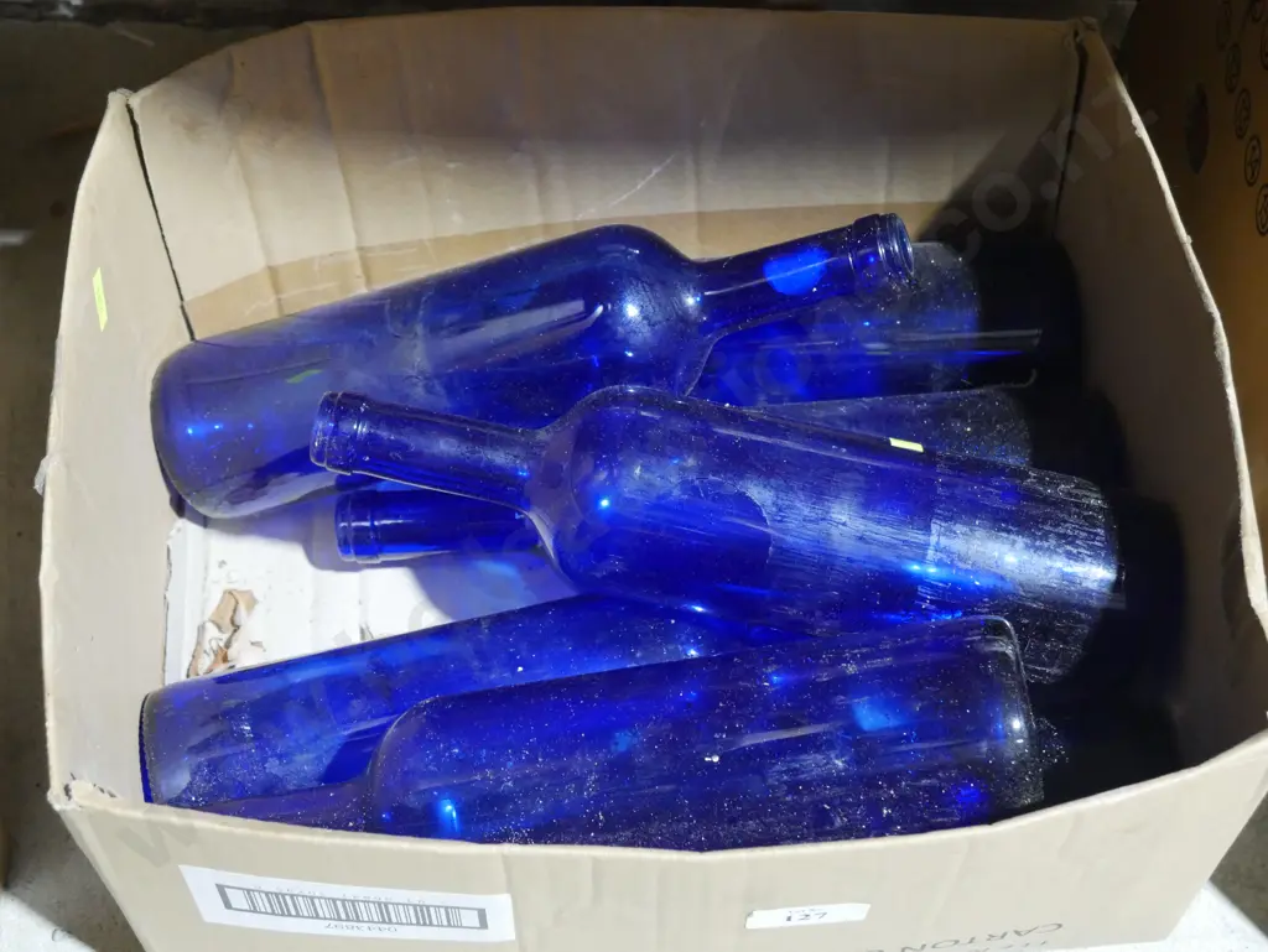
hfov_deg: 35.5
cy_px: 476
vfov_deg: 27.1
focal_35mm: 54
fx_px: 1979
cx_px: 634
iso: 3200
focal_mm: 27
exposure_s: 1/60
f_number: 5.3
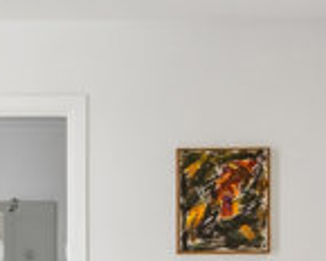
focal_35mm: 109
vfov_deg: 13.7
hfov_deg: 16.8
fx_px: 1052
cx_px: -67
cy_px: 325
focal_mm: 14
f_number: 8
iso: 200
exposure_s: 1/50
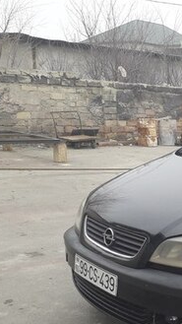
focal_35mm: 59
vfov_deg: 35.0
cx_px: 311
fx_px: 506
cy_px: 221
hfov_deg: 17.3
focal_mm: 3.6
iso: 40
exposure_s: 1/454
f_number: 1.9
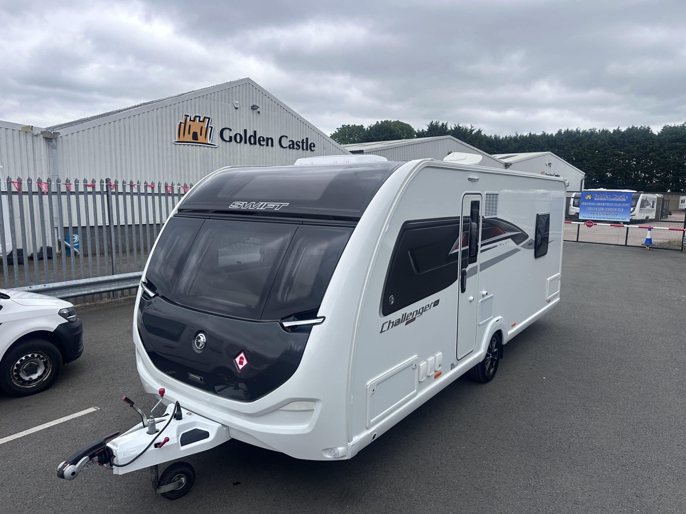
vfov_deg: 56.8
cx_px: 343
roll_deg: -0.4
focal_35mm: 24
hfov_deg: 71.6
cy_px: 257
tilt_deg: -7.4
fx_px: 476
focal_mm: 6.86
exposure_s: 1/3058
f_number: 1.78
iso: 80
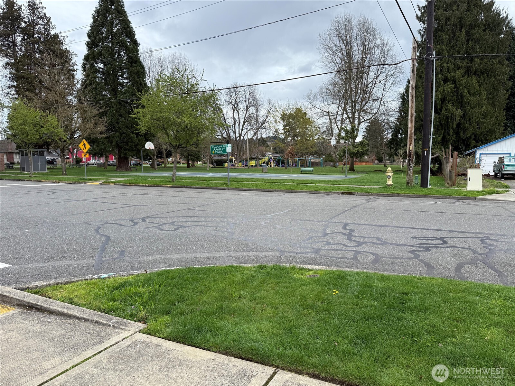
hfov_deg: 71.6
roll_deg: -0.6
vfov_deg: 56.8
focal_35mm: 24
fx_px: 357
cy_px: 193
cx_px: 258
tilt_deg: -5.1
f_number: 1.78
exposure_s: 1/2232
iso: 100
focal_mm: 6.76
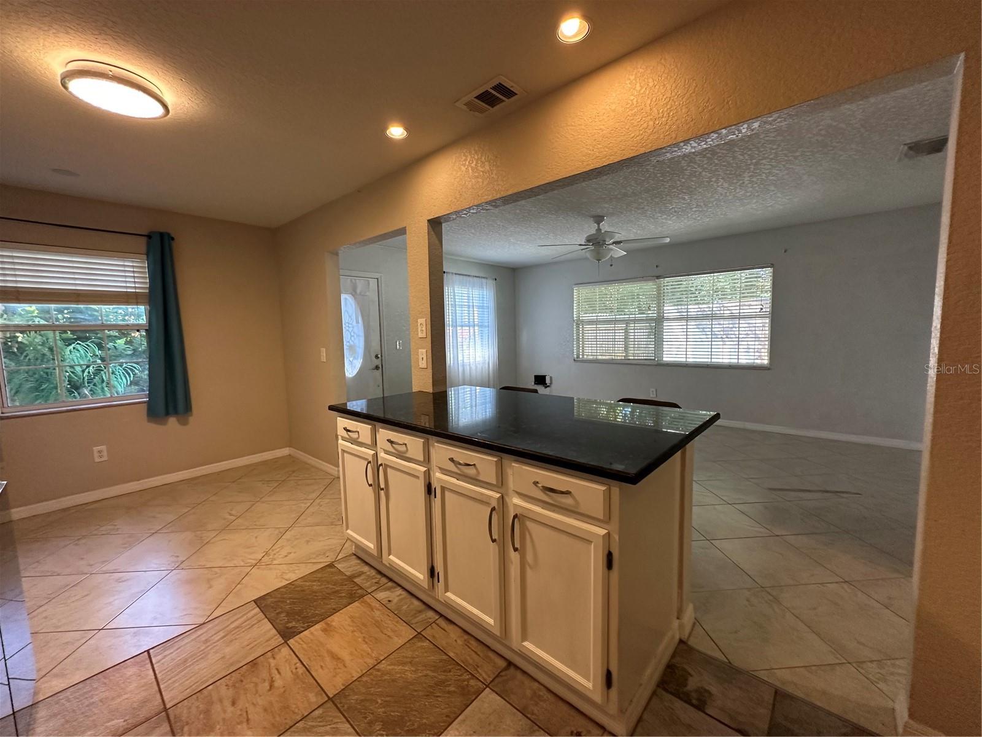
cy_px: 368
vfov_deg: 85.7
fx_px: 397
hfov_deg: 102.1
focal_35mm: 14
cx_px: 491
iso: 250
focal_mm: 2.22
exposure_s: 1/120
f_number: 2.2
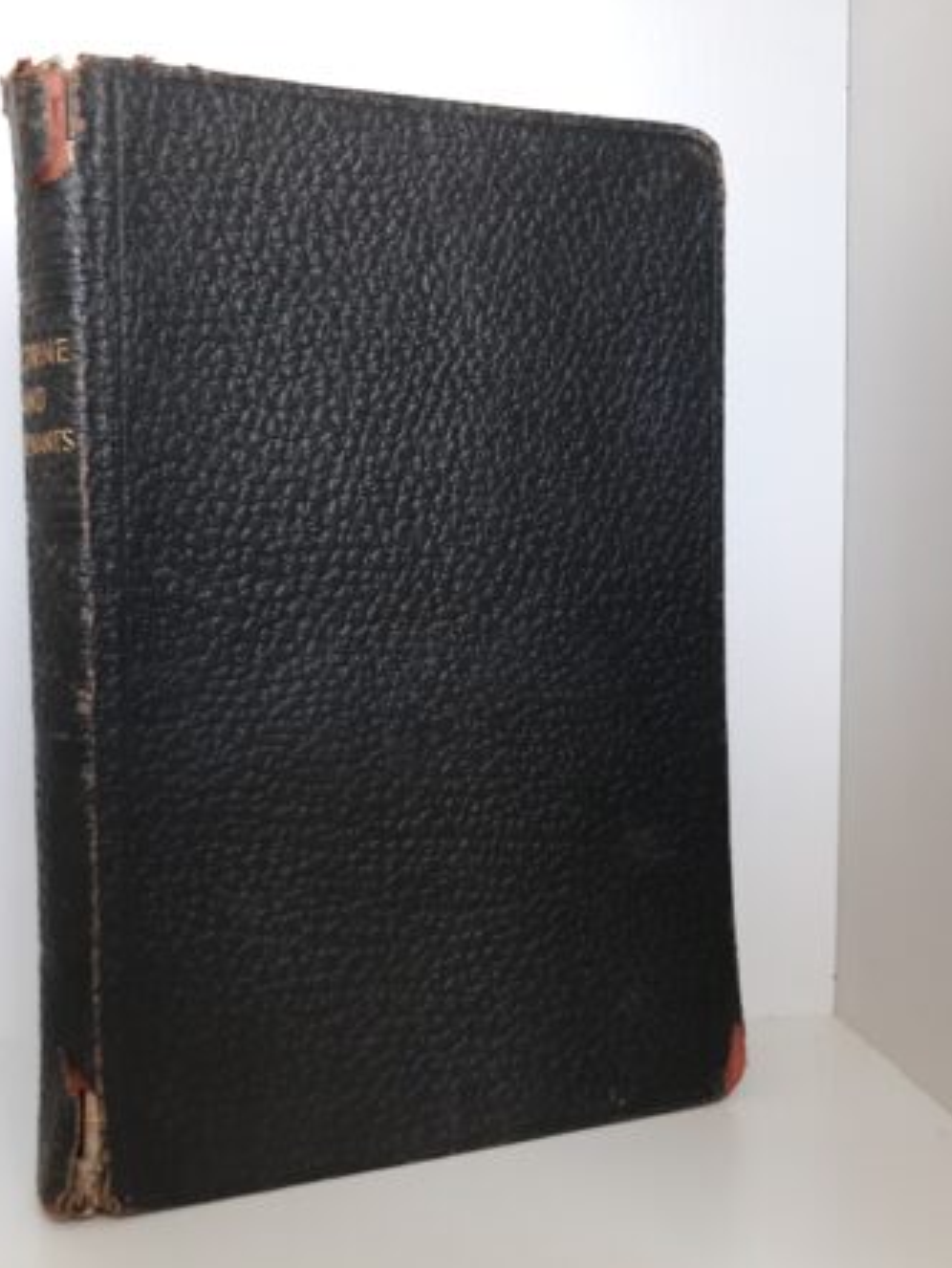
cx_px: 321
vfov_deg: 49.0
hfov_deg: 37.4
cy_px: 640
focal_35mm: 38
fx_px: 1392
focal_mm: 3.7
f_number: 1.7
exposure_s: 1/50
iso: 160
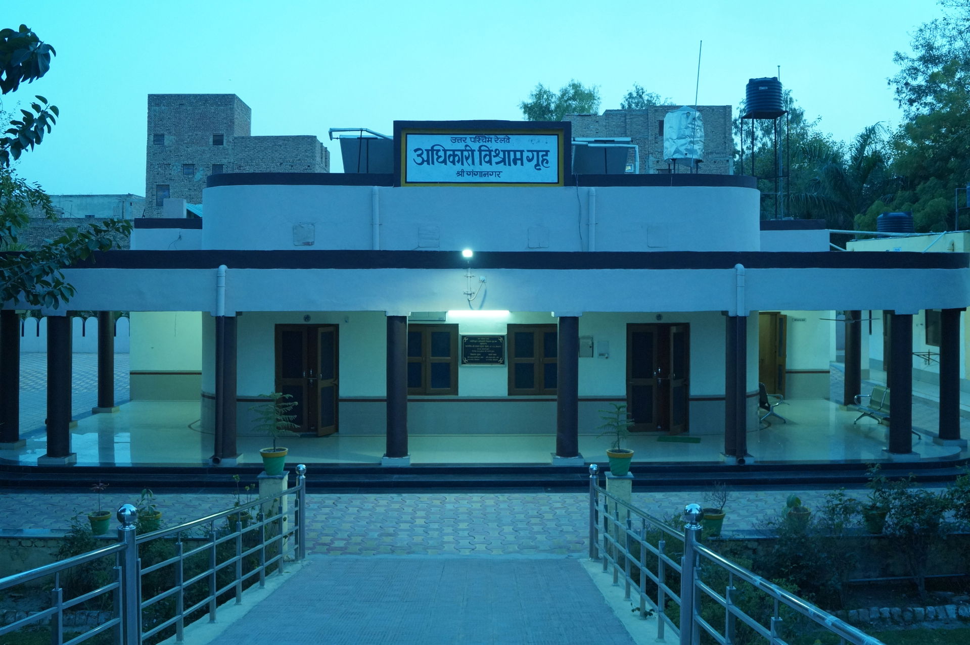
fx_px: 889
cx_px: 485
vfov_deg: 39.9
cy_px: 322
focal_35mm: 33
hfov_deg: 57.3
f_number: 4
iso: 640
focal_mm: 22
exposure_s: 1/60
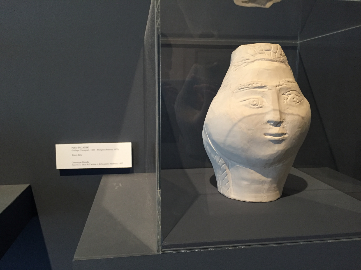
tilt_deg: -8.8
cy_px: 135
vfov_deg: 48.2
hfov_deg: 61.7
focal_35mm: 29
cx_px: 180
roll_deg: -0.7
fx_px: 302
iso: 200
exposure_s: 1/33
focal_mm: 4.15
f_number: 2.2
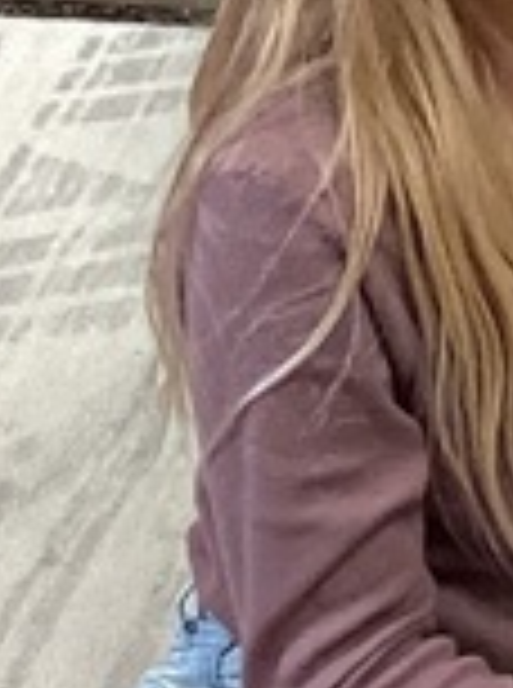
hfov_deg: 6.8
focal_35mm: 208
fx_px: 4127
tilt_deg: -34.9
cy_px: 211
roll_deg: +1.4
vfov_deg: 9.5
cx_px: 1094
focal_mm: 3.3
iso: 125
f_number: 2.4
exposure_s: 1/60
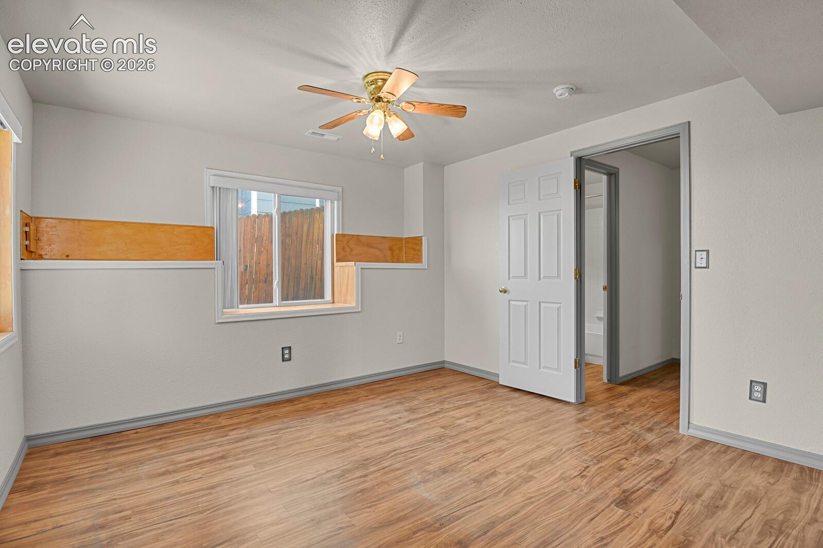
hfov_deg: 93.3
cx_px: 412
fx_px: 389
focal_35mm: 17
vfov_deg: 70.4
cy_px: 274
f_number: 6.3
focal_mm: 17
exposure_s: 2
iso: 250
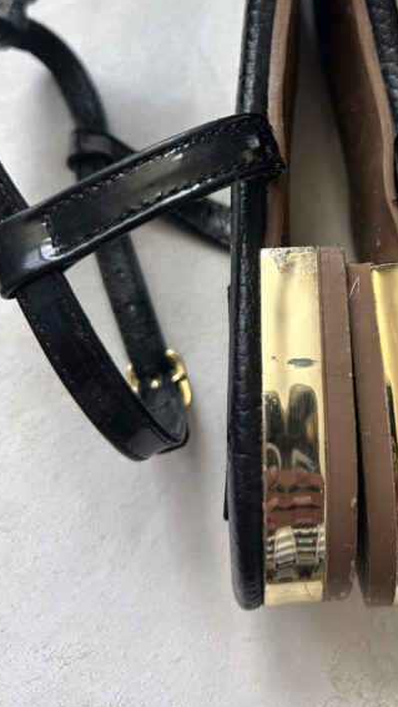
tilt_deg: -71.6
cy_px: 213
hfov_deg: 28.9
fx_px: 750
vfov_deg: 49.2
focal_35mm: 40
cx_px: 336
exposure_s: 1/121
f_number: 1.5
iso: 64
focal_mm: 5.7
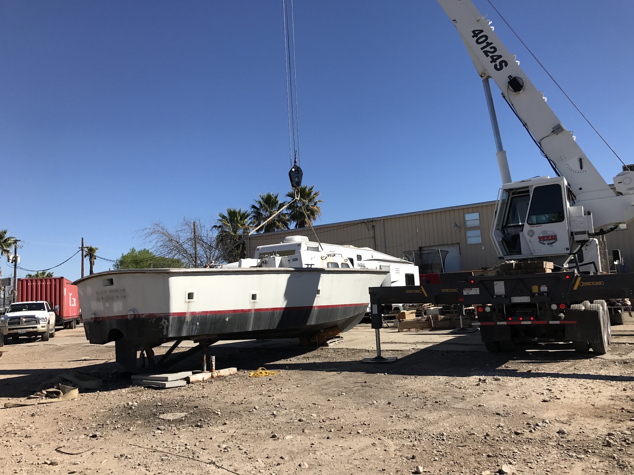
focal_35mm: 28
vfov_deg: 49.7
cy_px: 238
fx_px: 513
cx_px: 317
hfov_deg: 63.4
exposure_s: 1/2336
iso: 20
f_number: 1.8
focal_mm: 3.99
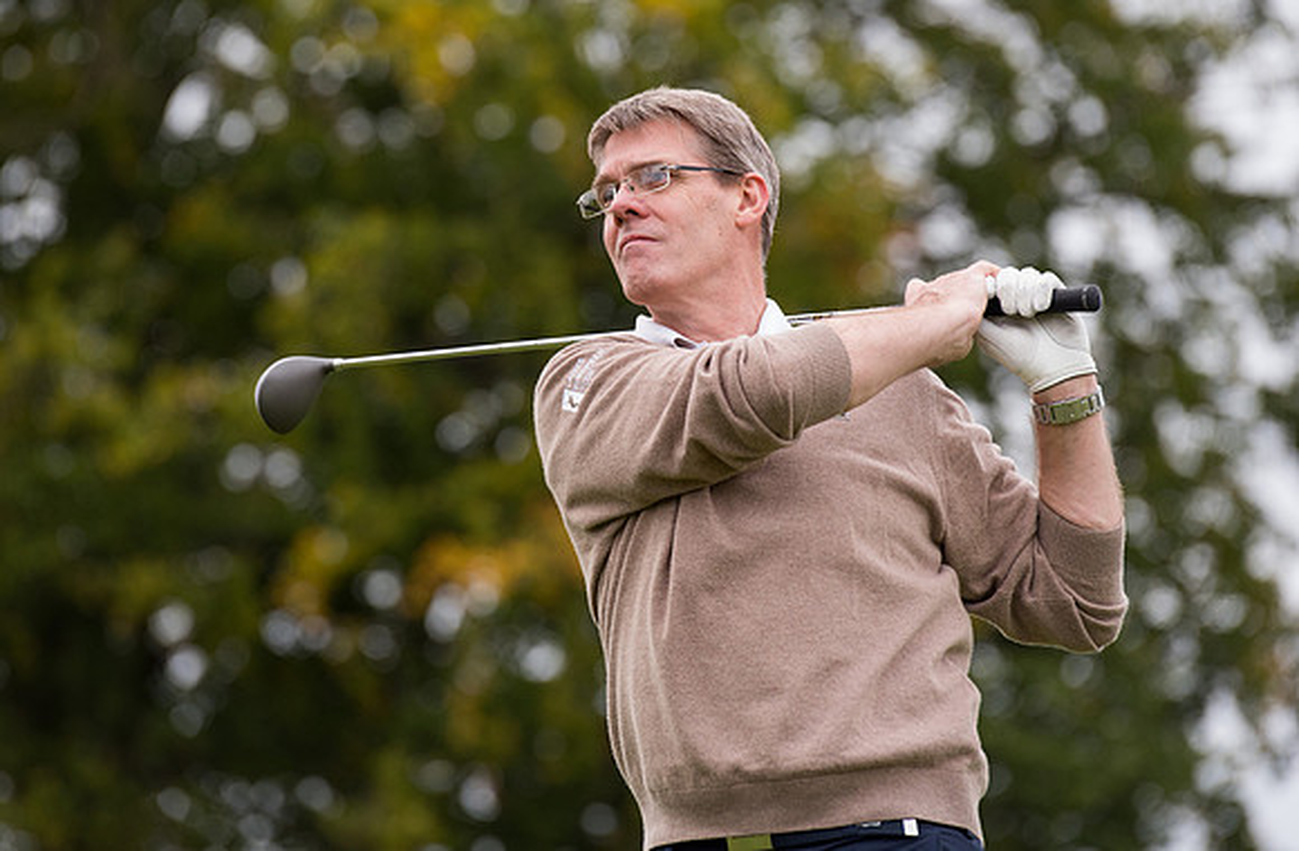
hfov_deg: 8.1
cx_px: 620
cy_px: 304
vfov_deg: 5.3
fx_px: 9122
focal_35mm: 254
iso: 640
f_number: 4
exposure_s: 1/1600
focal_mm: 200
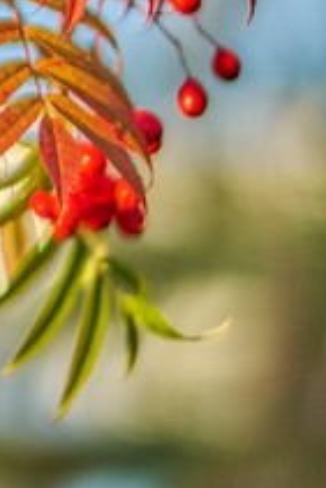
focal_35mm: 227
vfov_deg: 8.9
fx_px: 3078
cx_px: -150
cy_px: -192
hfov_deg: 6.0
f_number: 1.2
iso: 100
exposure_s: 1/4000
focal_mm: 50
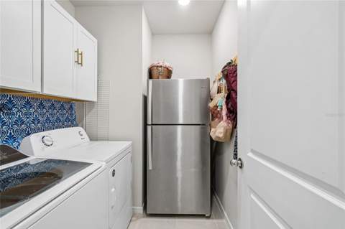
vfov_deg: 77.2
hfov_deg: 100.4
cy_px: 114
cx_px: 172
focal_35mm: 15
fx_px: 144
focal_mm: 10
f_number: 7.1
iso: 100
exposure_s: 1/3.33
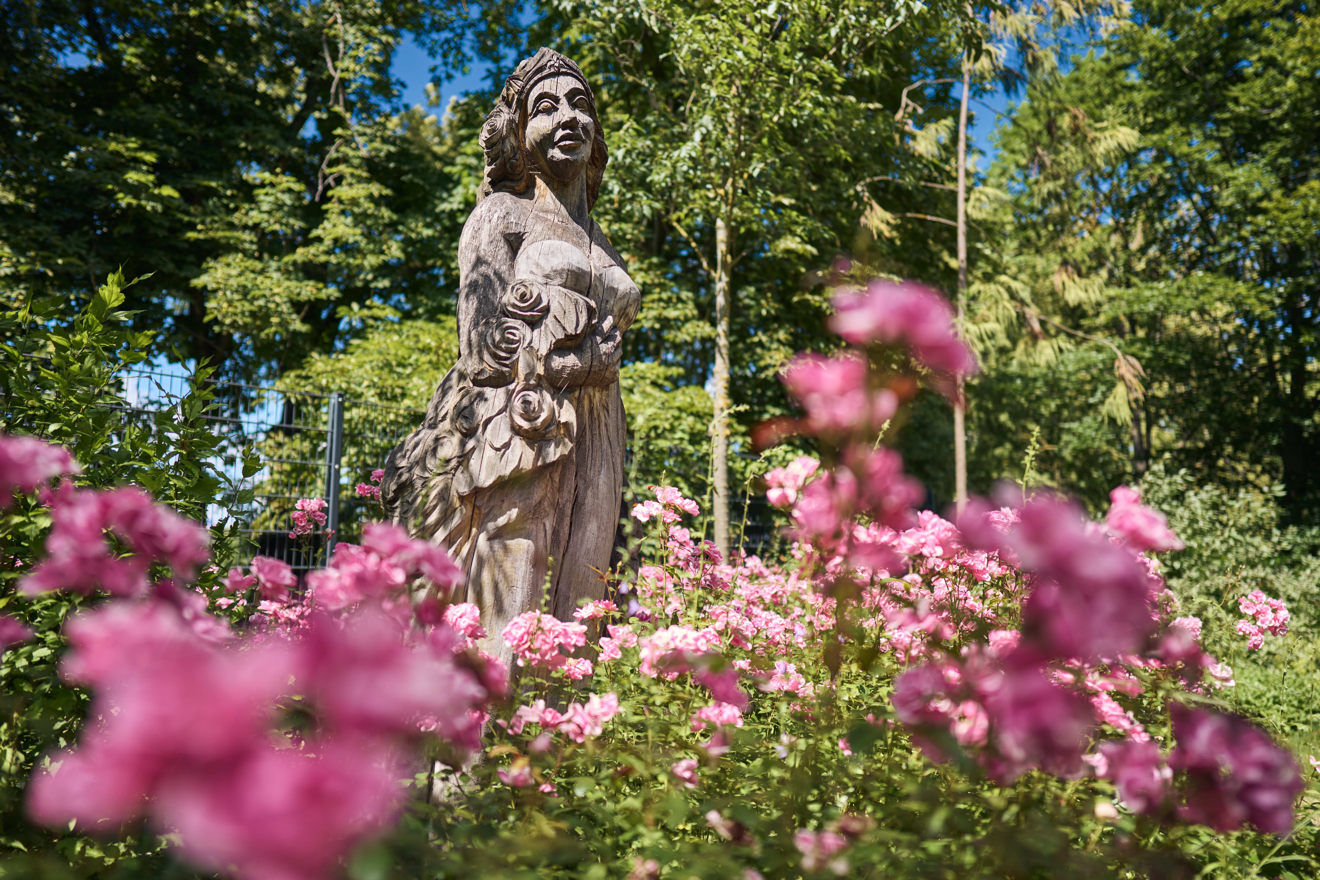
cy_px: 440
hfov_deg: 73.7
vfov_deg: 53.1
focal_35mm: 24
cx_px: 660
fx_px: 880
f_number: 1.4
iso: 100
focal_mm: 24
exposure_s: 1/2500
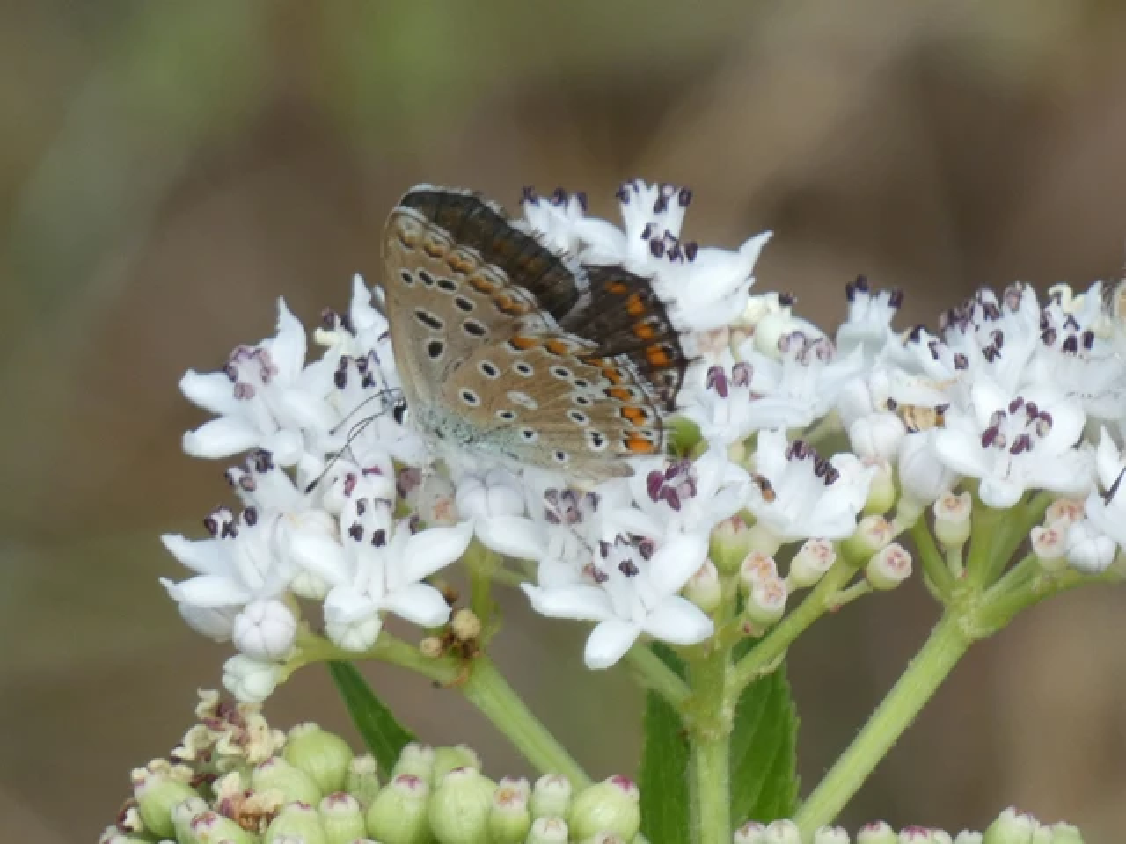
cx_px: 563
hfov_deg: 3.6
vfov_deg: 2.7
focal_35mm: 549
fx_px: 17858
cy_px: 422
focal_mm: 98.3
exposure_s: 1/100
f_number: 5.6
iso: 80
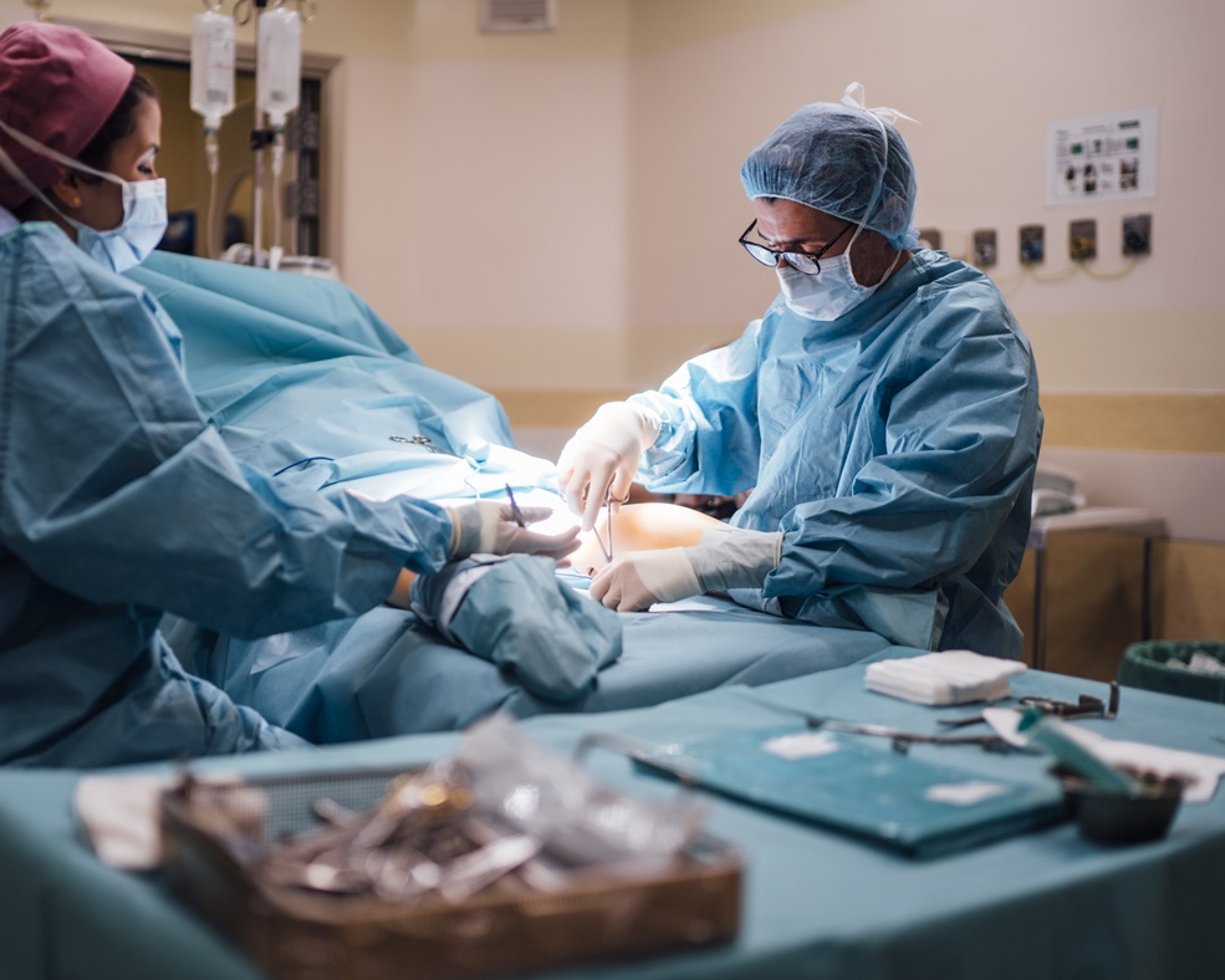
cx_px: 481
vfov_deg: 37.3
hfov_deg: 45.5
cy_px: 485
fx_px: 1450
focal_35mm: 40
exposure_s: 1/400
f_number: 1.4
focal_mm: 35
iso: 250
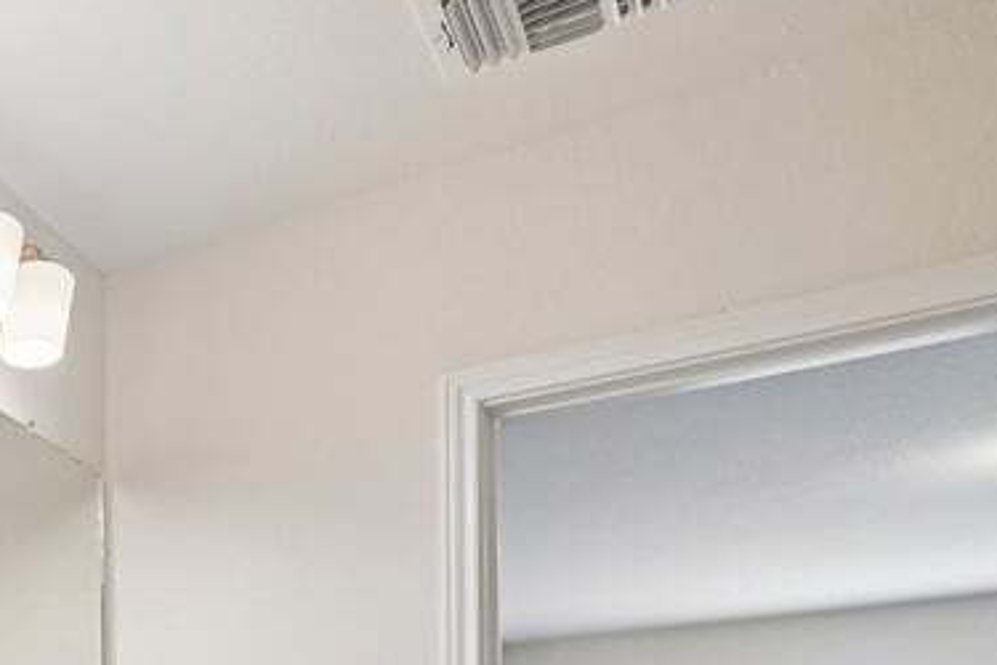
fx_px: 1329
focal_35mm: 48
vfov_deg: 24.0
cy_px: 907
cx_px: -239
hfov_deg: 32.7
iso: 500
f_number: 8
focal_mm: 15
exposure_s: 1/40
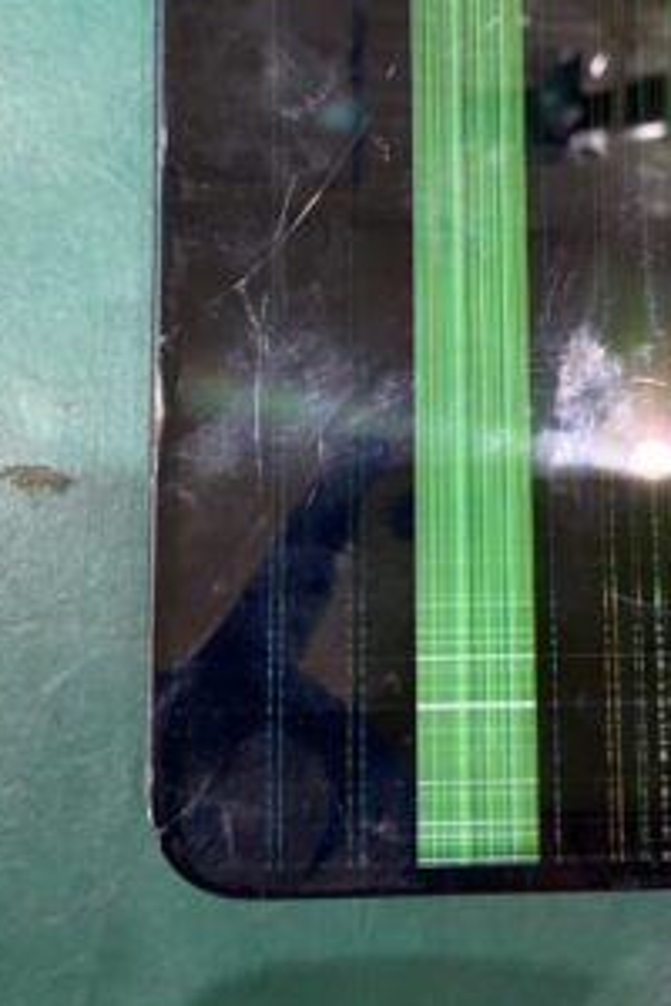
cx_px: 500
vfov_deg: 36.3
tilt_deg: -81.5
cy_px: 298
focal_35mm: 54
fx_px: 1510
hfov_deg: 24.8
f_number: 1.8
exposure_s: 1/50
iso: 160
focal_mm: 4.25
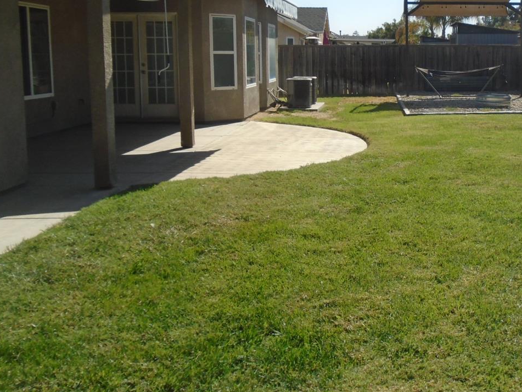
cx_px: 406
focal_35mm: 41
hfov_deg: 43.9
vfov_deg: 34.7
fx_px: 618
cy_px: 124
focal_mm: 4.6
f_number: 8
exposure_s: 1/200
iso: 100
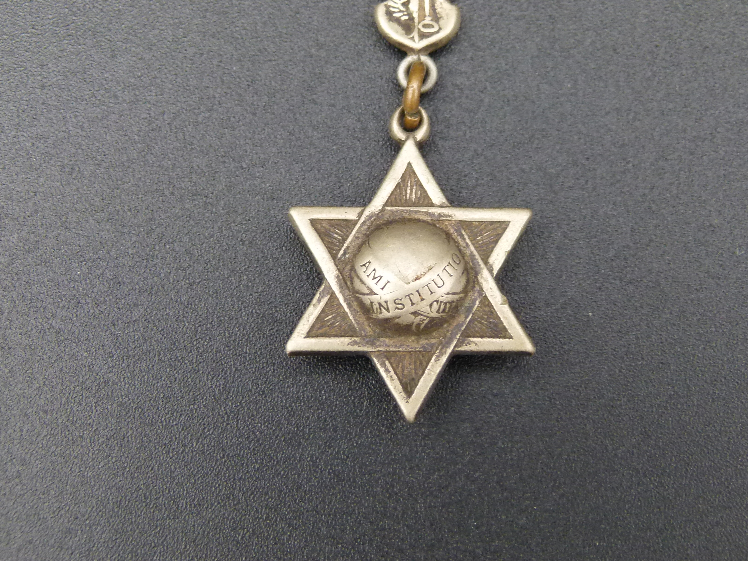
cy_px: 196
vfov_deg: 21.9
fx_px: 1448
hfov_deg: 28.9
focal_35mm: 67
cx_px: 416
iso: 200
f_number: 3.2
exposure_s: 1/60
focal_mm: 9
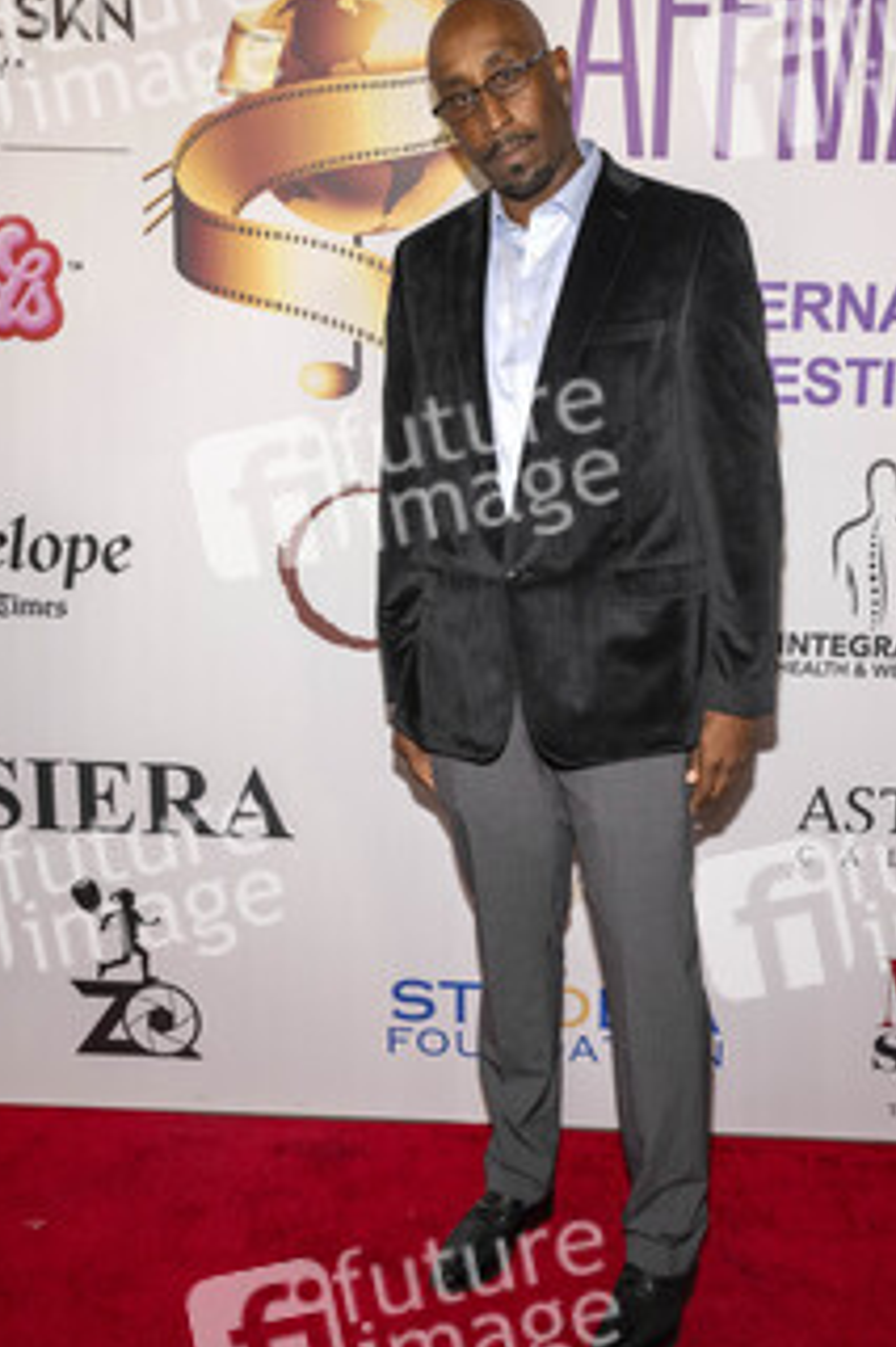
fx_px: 1495
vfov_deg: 48.5
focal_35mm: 40
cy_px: 690
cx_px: 526
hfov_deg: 33.3
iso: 800
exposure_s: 1/200
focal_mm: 32
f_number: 6.3
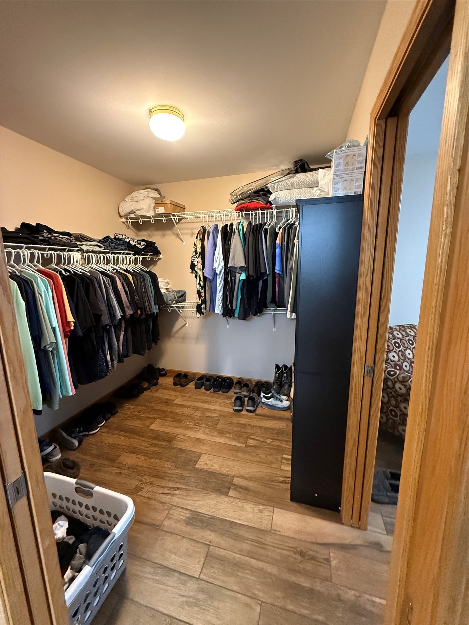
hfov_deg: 85.7
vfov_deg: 102.1
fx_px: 253
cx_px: 234
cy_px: 312
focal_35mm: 14
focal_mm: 2.22
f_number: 2.2
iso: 800
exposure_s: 1/60
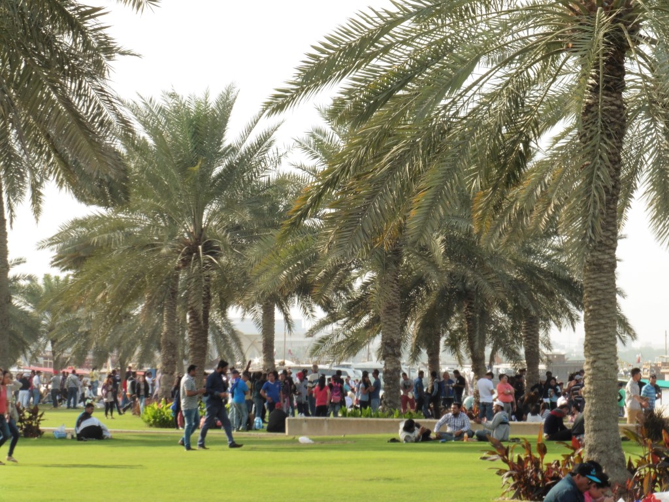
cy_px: 251
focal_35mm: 137
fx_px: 2648
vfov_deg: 10.8
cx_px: 334
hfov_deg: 14.4
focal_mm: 24.4
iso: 100
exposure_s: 1/160
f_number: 6.3
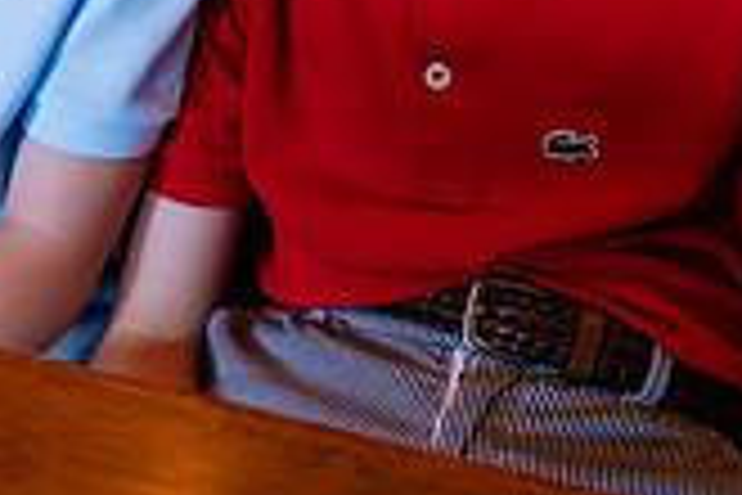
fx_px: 2473
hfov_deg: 17.0
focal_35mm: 120
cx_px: 261
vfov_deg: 10.9
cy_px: -325
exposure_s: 1/200
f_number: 3.2
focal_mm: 31.5
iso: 1250
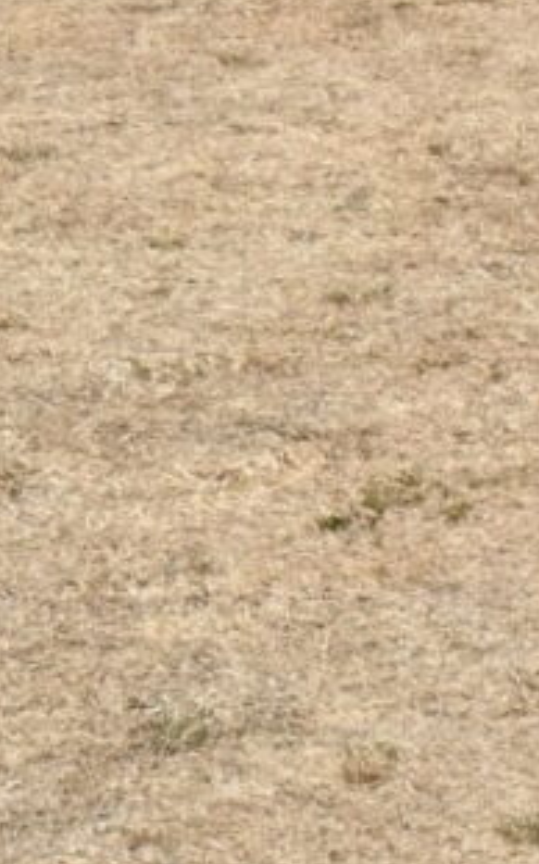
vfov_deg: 6.8
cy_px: -1520
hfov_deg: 4.5
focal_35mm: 283
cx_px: 1204
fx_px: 6661
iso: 200
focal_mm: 42
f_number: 20
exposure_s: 1/100
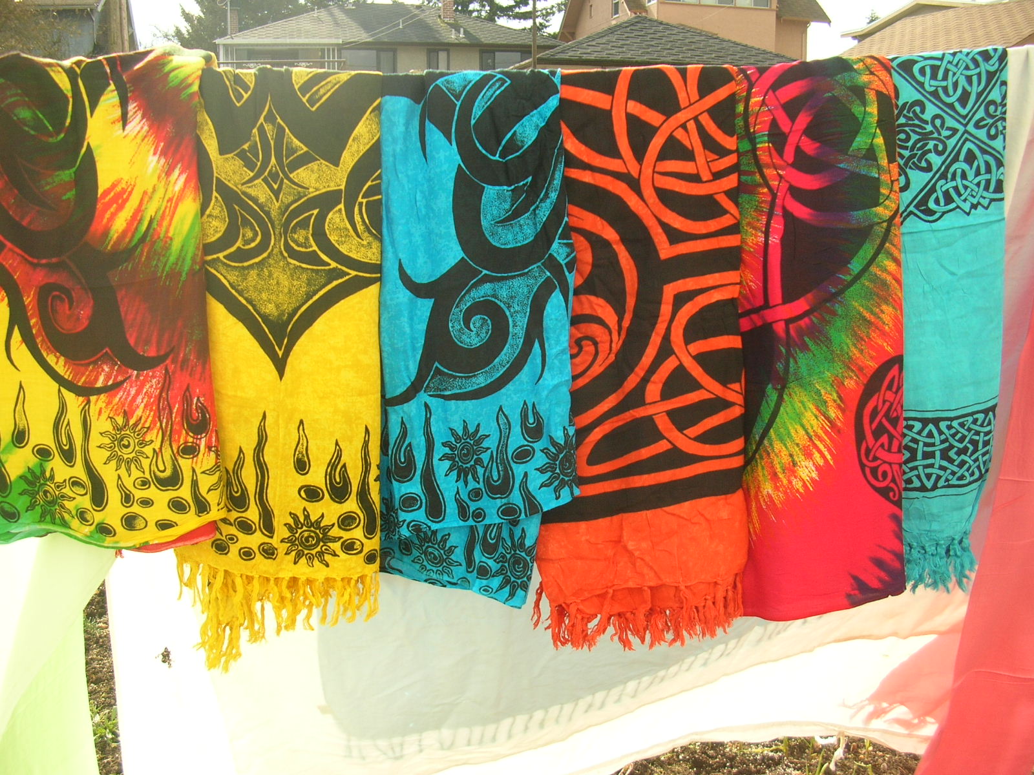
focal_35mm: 35
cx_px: 517
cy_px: 388
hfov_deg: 52.6
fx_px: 1045
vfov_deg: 40.7
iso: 50
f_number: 2.8
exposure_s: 1/393
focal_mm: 5.8
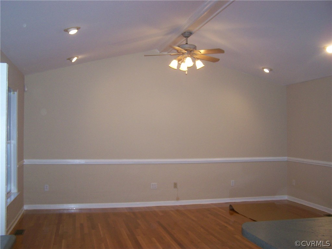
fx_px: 365
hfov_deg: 49.0
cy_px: 124
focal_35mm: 38
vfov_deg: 37.7
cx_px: 166
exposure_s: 1/60
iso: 160
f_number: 2.8
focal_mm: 6.3
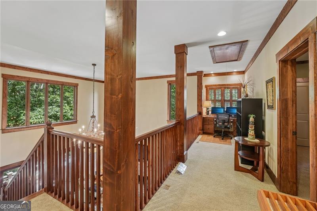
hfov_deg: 104.3
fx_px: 123
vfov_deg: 81.1
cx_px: 158
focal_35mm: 14
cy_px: 106
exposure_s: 1/5
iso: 320
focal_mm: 14
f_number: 8
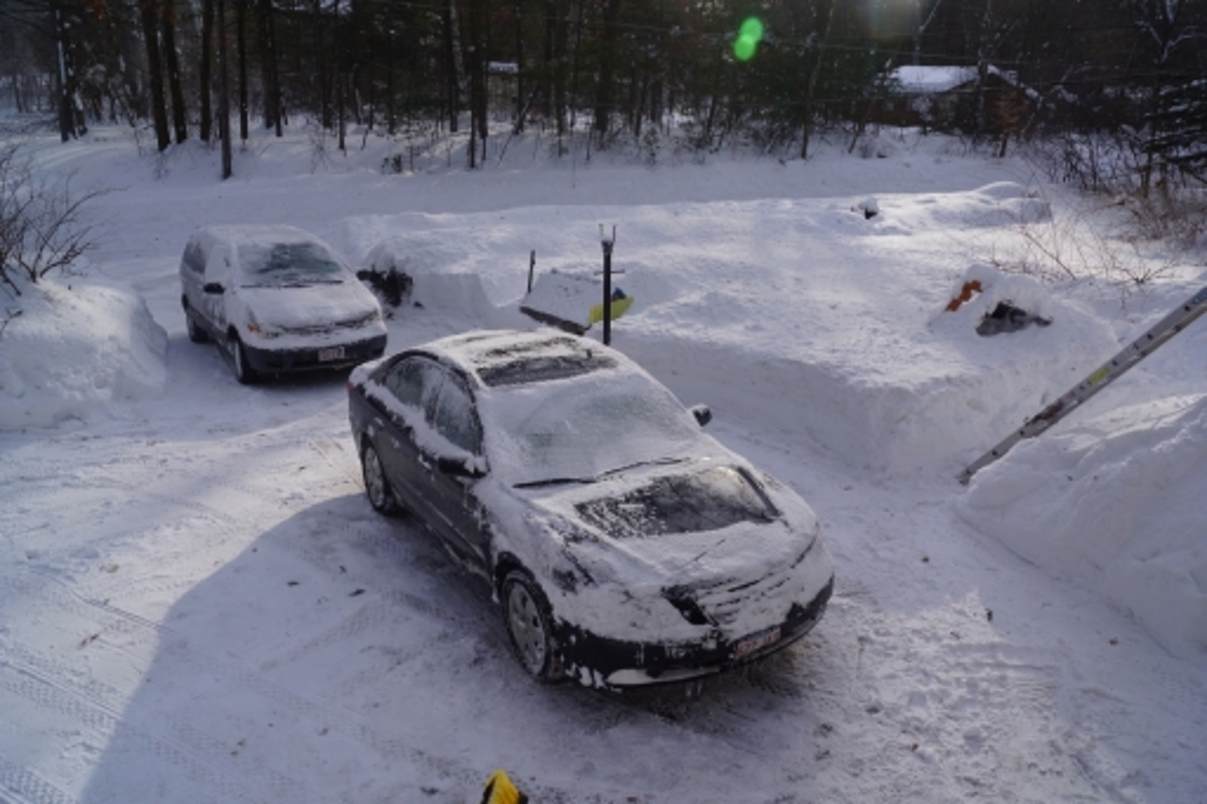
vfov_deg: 47.9
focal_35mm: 27
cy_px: 402
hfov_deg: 67.4
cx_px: 604
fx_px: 905
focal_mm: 18
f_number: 13
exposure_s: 1/160
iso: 100
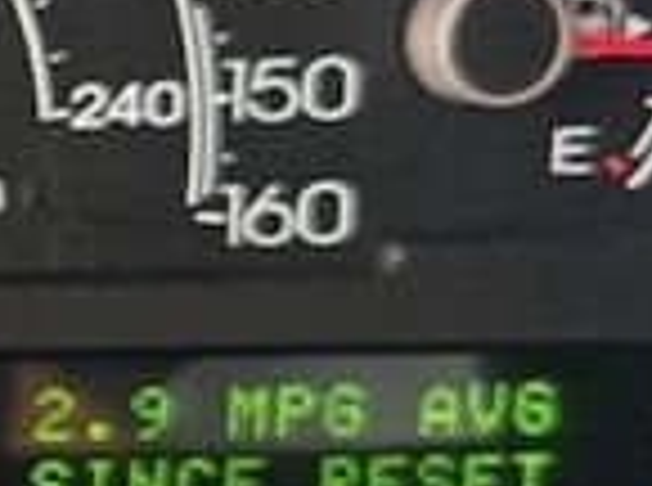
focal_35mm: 170
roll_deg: -0.6
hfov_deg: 10.2
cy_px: 405
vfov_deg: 8.7
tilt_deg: -25.9
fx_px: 3194
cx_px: -877
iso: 200
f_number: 1.78
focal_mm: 6.76
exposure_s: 1/69
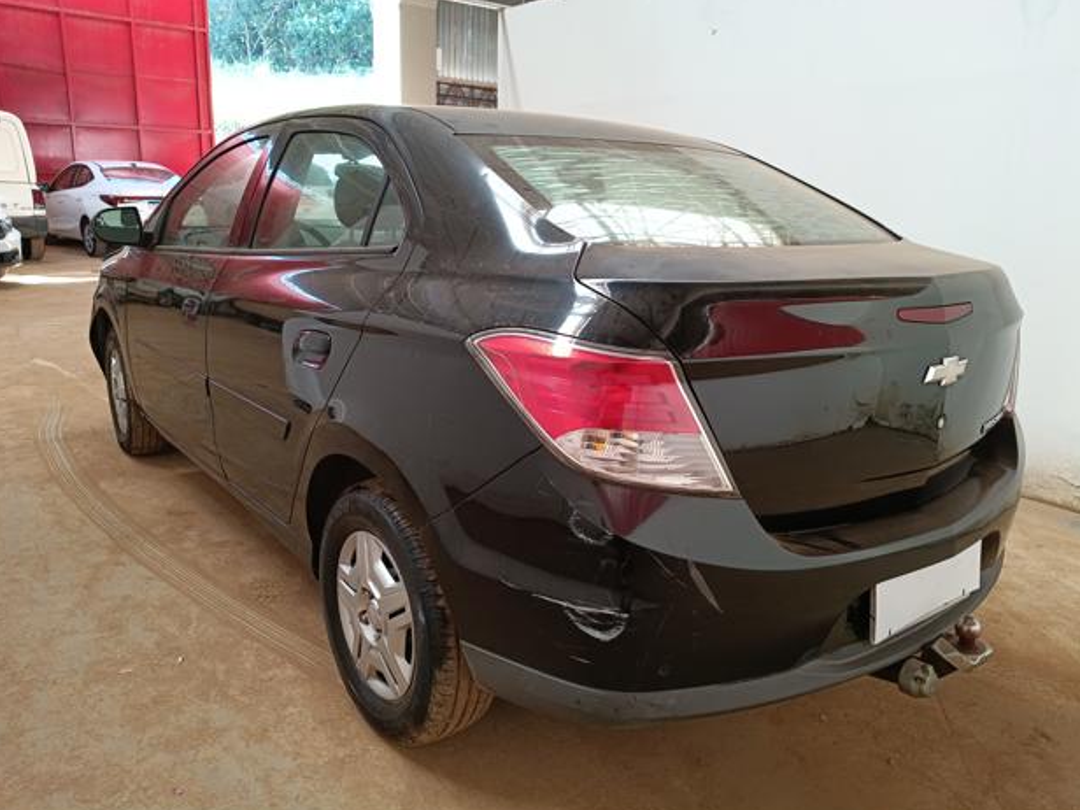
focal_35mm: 27
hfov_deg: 65.3
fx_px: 842
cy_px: 414
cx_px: 552
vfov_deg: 51.4
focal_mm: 4.81
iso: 375
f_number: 1.8
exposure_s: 1/60.1
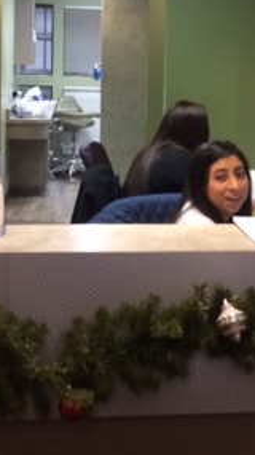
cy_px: 120
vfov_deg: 29.3
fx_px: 855
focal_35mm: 71
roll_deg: -0.4
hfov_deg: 16.8
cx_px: 214
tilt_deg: -6.4
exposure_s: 1/30
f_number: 2.2
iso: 160
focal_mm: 4.15
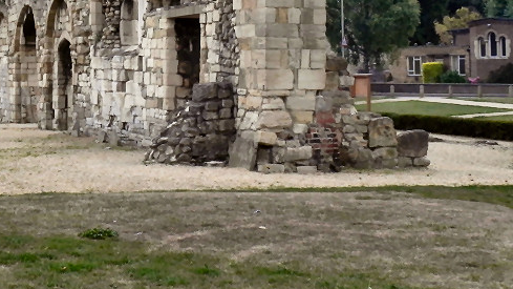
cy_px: 13
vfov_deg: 17.9
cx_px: 127
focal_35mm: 66
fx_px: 898
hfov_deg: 31.3
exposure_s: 1/403
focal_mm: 6.6
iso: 160
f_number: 7.1
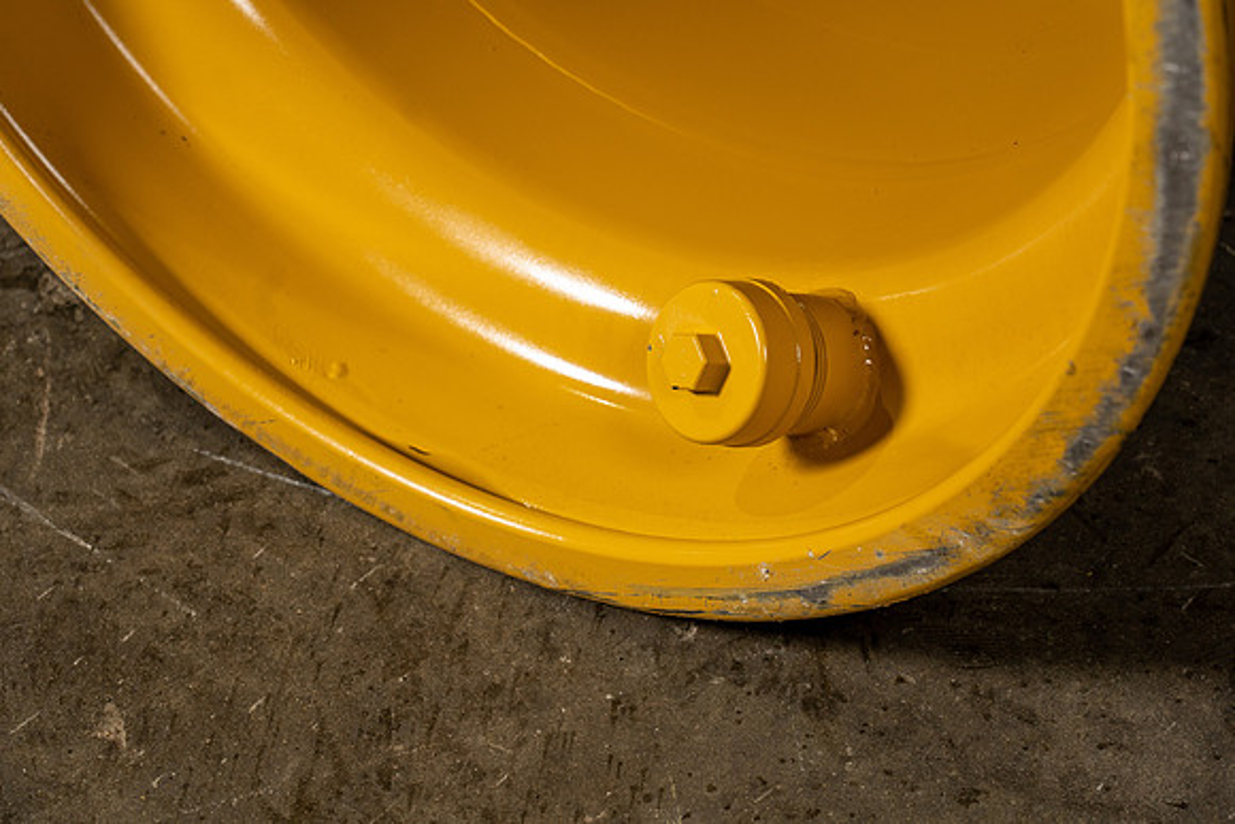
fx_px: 3568
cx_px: 618
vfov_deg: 13.2
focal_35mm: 104
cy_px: 412
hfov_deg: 19.6
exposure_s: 1/125
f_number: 5.6
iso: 800
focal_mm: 104
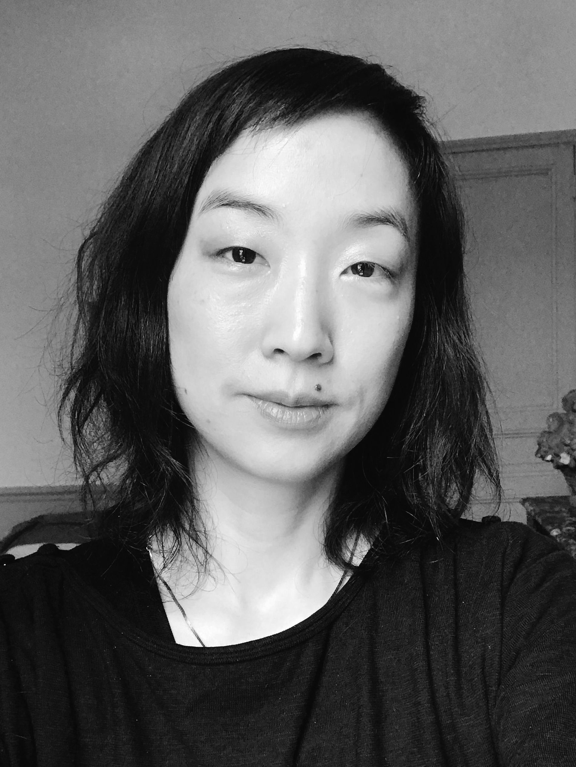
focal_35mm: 32
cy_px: 384
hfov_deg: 44.2
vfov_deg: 56.8
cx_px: 288
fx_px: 710
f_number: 2.2
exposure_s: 1/33
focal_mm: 2.87
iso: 64
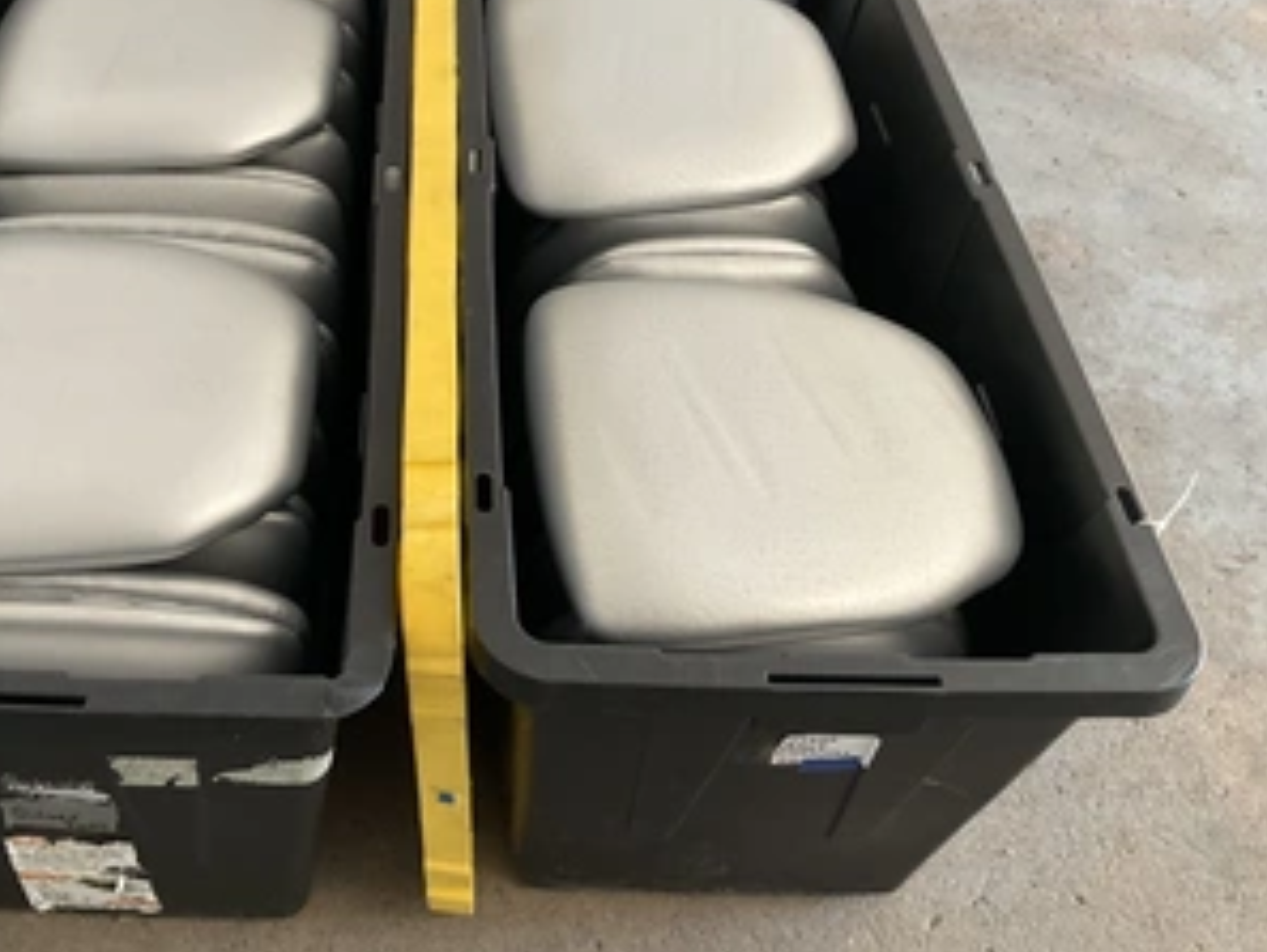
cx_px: 431
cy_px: 333
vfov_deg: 36.5
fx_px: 1428
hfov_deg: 47.1
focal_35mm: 39
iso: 80
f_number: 1.8
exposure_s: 1/60
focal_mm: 3
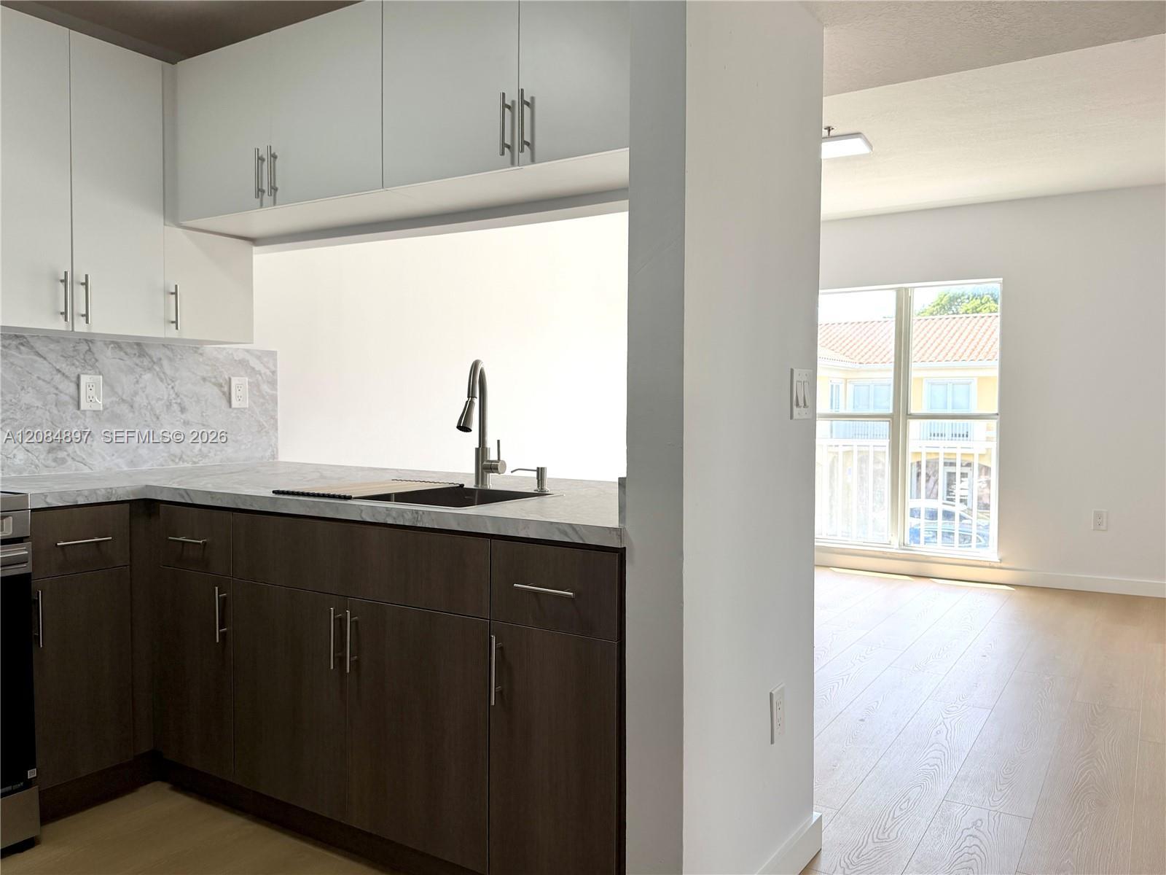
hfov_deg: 71.6
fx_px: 808
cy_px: 438
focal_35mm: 24
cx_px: 583
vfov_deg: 56.8
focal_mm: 6.76
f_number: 1.78
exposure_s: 1/448
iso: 80
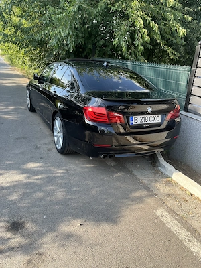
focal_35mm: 26
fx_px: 201
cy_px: 134
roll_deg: -1.1
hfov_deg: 53.1
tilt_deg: -22.9
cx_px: 100
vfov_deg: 67.3
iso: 50
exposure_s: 1/493
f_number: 1.6
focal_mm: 5.1
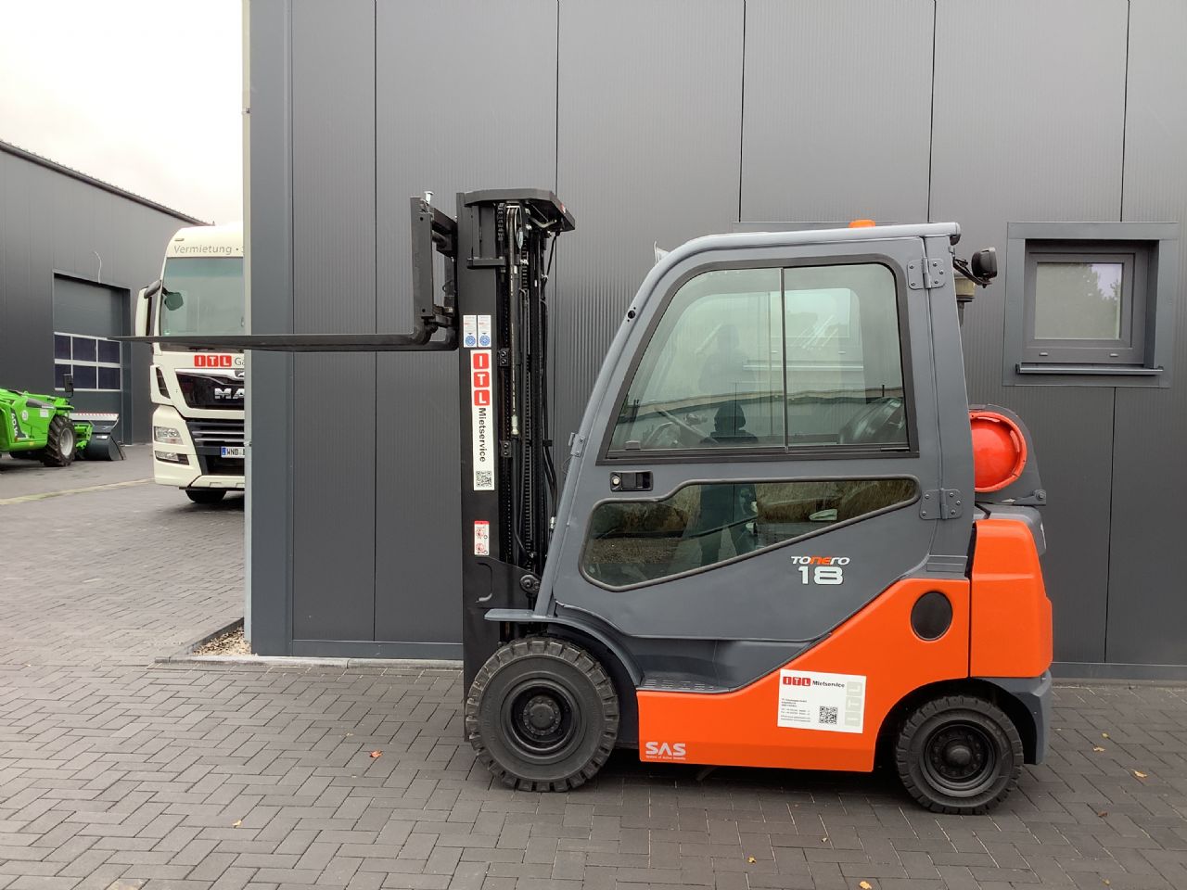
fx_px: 1063
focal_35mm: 31
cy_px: 445
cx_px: 594
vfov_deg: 45.4
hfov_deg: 58.4
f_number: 2.4
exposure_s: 1/120
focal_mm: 3.3
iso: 40
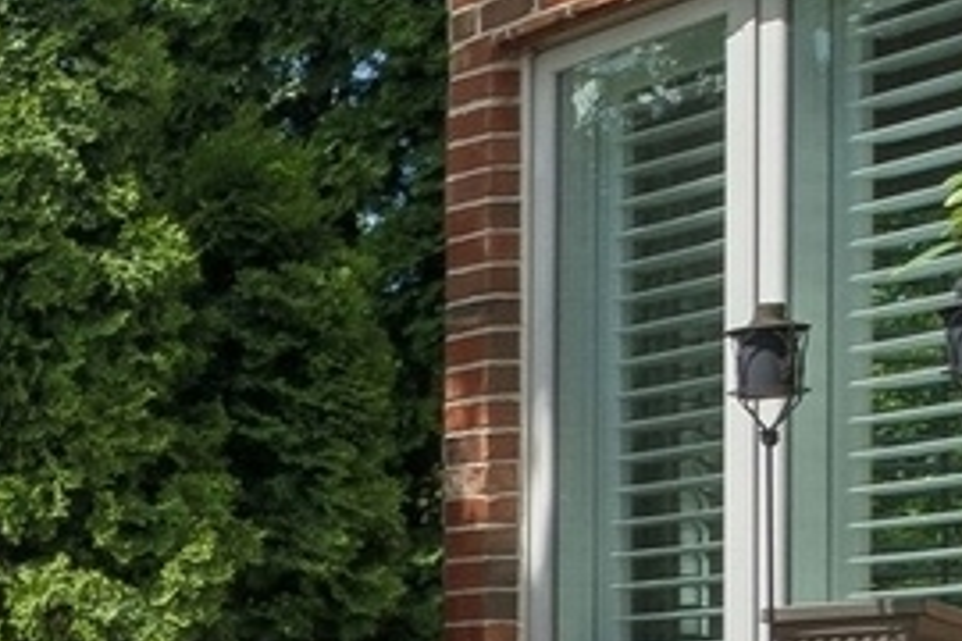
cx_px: -1899
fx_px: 2886
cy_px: 922
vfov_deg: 12.2
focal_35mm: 108
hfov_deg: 11.4
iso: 100
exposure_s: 1/160
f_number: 9
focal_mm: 12
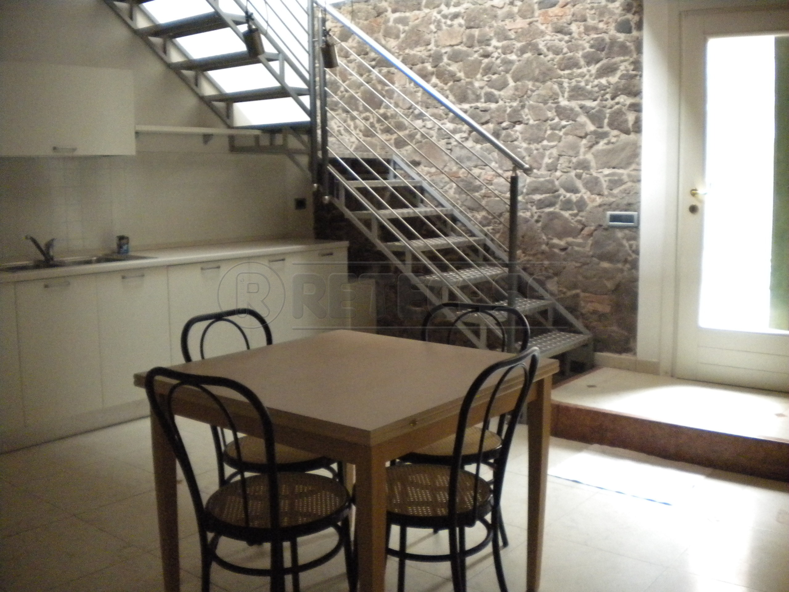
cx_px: 394
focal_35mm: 35
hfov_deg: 52.6
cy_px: 296
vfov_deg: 40.7
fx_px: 798
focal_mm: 6.3
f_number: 3.1
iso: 800
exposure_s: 1/24.1
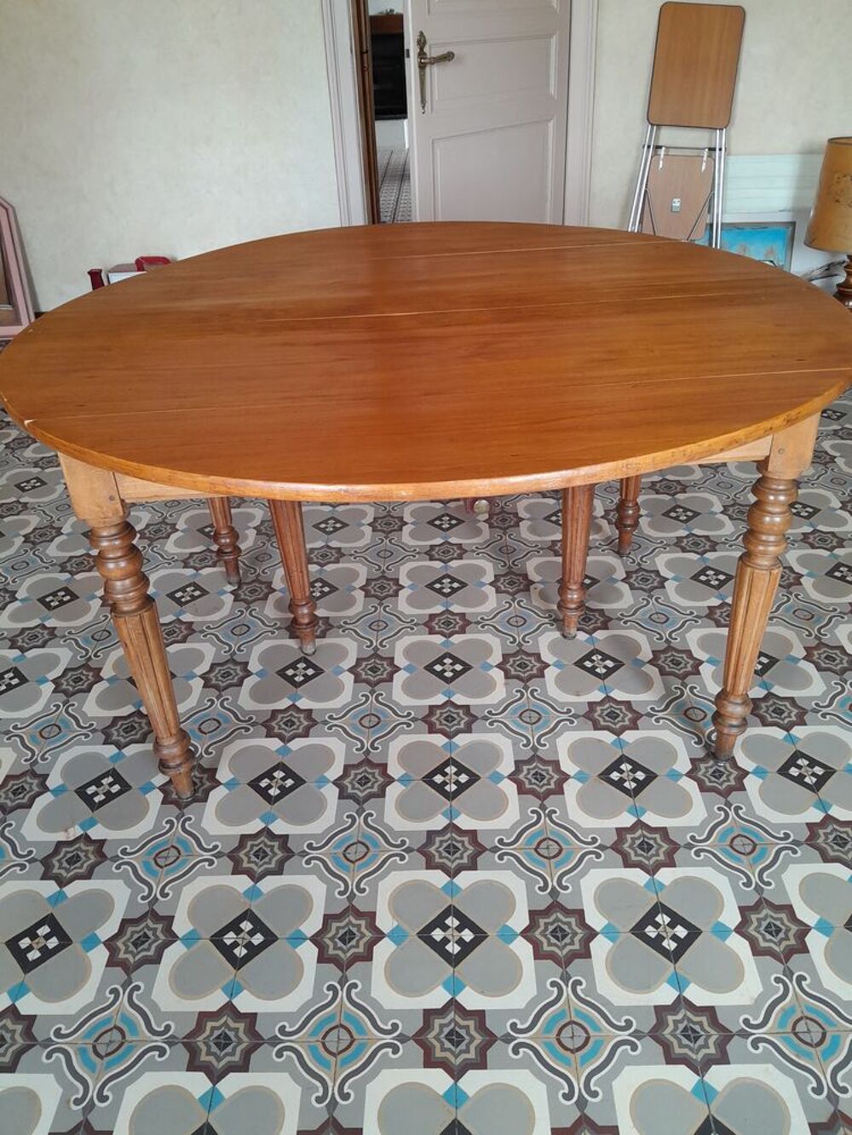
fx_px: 853
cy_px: 568
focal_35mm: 26
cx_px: 426
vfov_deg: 67.3
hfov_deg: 53.1
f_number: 1.8
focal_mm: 3.98
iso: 200
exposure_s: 1/50
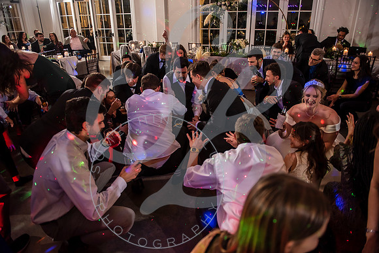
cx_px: 190
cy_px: 126
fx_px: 253
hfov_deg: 73.7
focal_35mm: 24
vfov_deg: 53.2
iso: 1000
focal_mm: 24
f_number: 2.8
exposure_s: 1/125
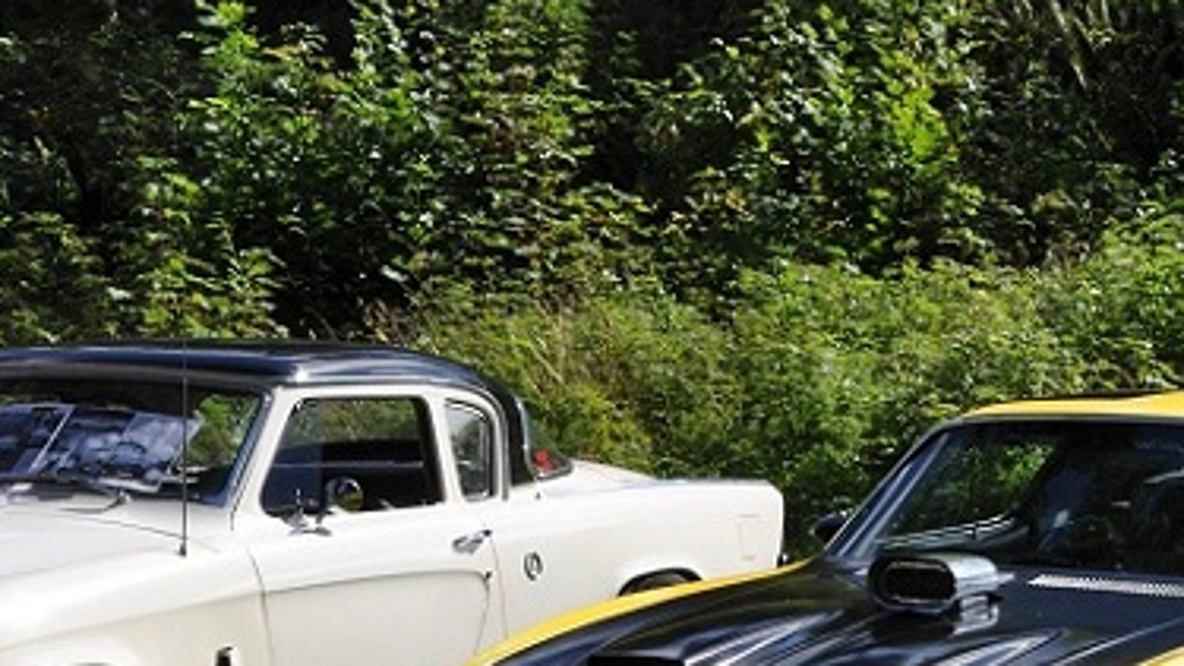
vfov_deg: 10.3
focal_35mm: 116
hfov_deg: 18.1
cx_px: 1091
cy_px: 705
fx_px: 3642
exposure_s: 1/160
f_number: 13
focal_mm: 40
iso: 200
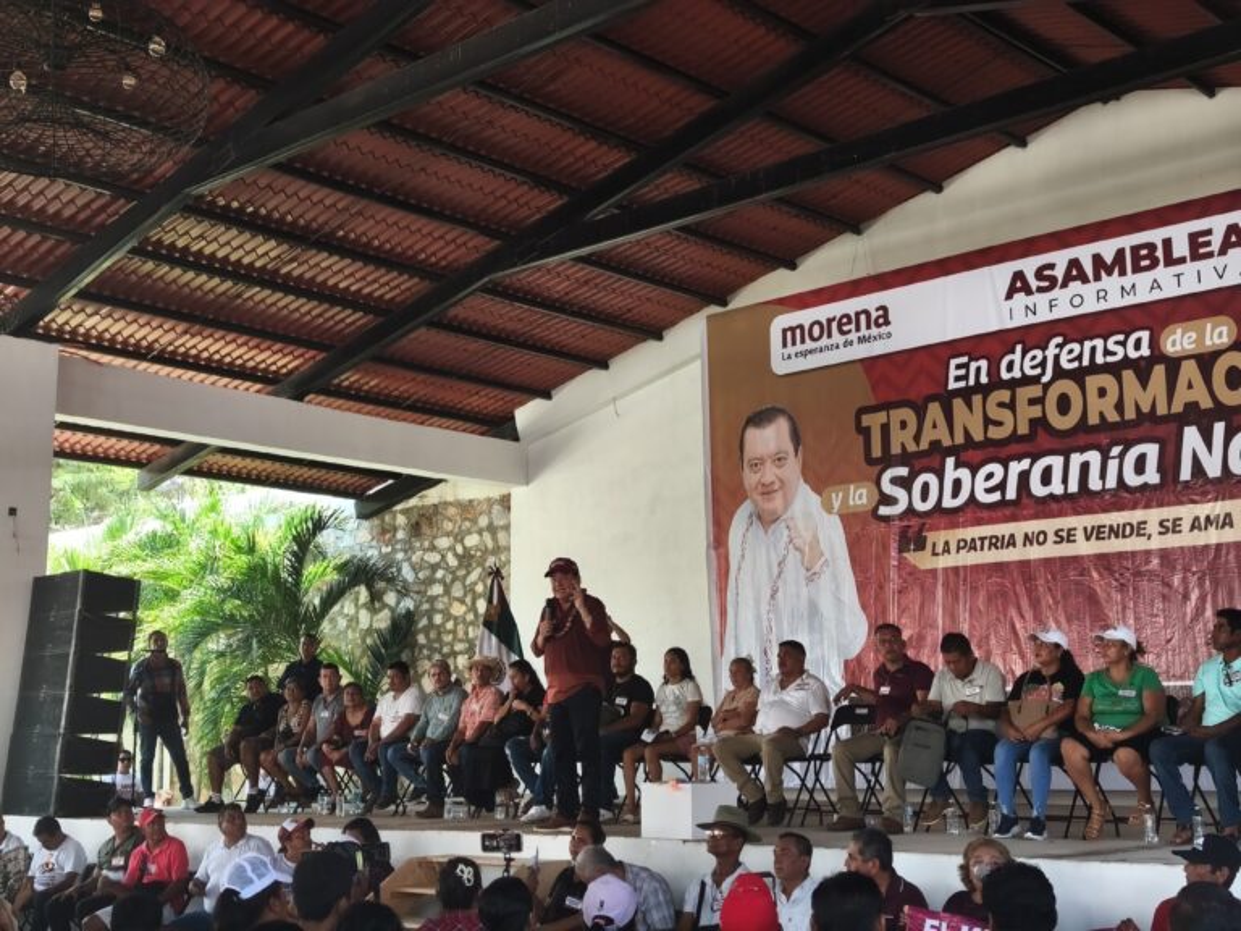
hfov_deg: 41.2
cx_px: 620
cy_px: 466
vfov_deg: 31.5
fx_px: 1649
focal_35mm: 46
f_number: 1.7
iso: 80
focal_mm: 6.06
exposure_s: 1/120
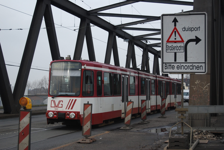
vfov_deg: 19.0
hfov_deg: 28.0
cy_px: 75
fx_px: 449
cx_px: 112
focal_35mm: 72
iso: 400
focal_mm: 48
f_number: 5.6
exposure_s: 1/500
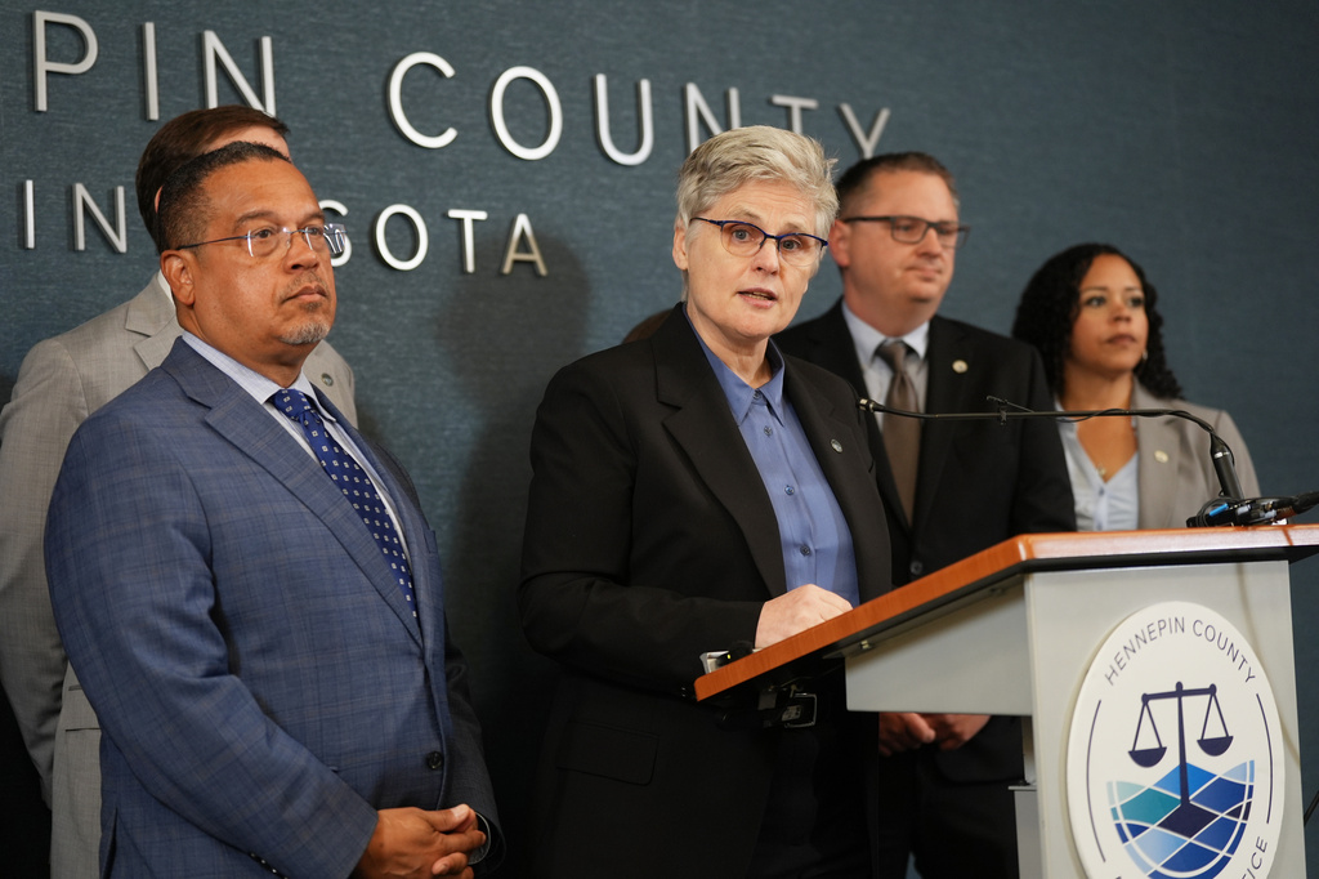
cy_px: 440
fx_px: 2564
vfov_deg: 19.4
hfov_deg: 28.9
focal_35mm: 70
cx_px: 660
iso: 640
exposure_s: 1/250
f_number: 2.8
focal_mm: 70
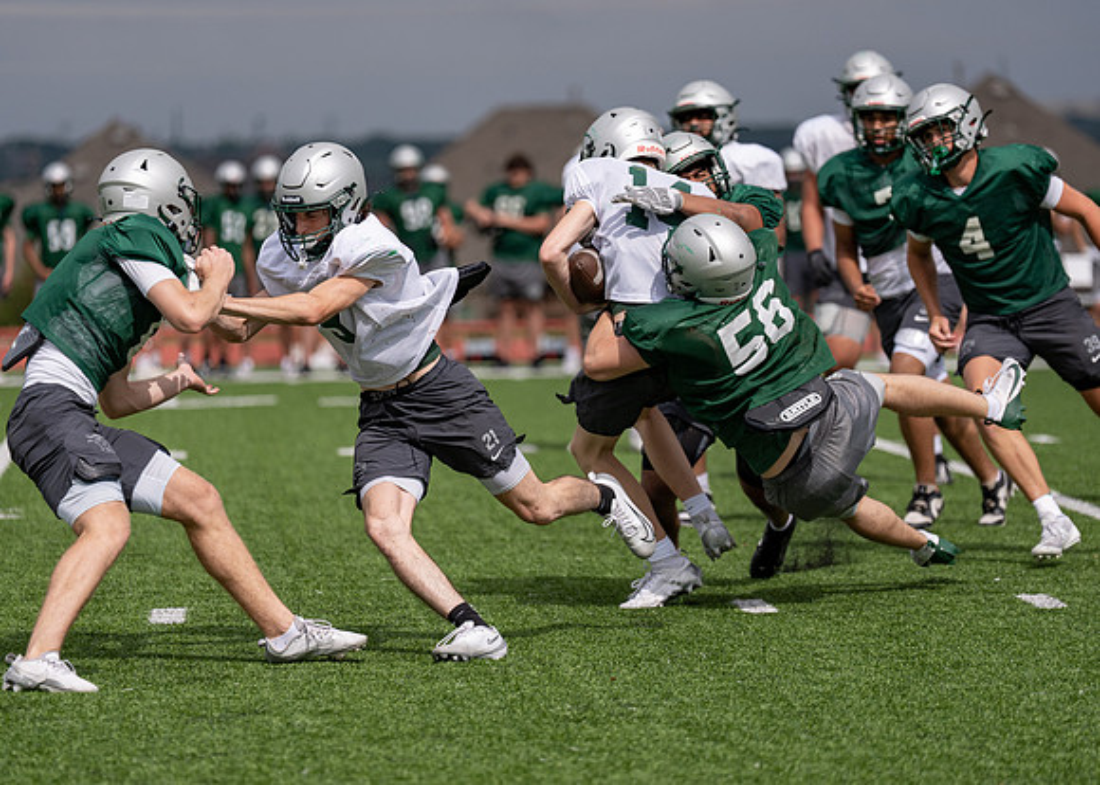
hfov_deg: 10.6
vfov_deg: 7.6
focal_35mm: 189
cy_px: 392
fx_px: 5903
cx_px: 550
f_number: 2.8
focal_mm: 168
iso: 125
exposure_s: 1/5000
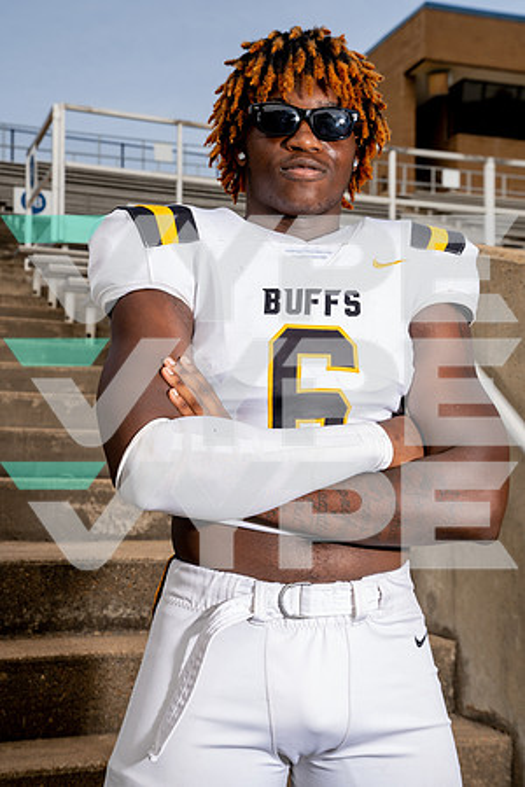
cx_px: 262
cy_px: 394
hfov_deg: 25.5
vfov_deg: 37.5
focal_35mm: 53
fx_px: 1159
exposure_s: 1/250
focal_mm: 53
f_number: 8
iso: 100
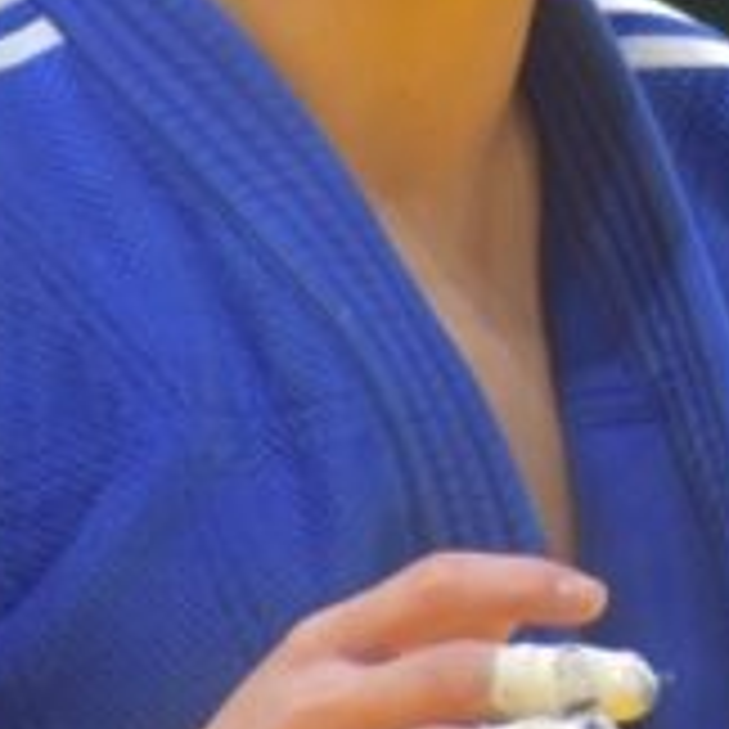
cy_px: -117
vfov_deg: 1.0
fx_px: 43292
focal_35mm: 1817
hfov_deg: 1.0
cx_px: 796
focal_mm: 300
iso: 800
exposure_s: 1/320
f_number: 6.3
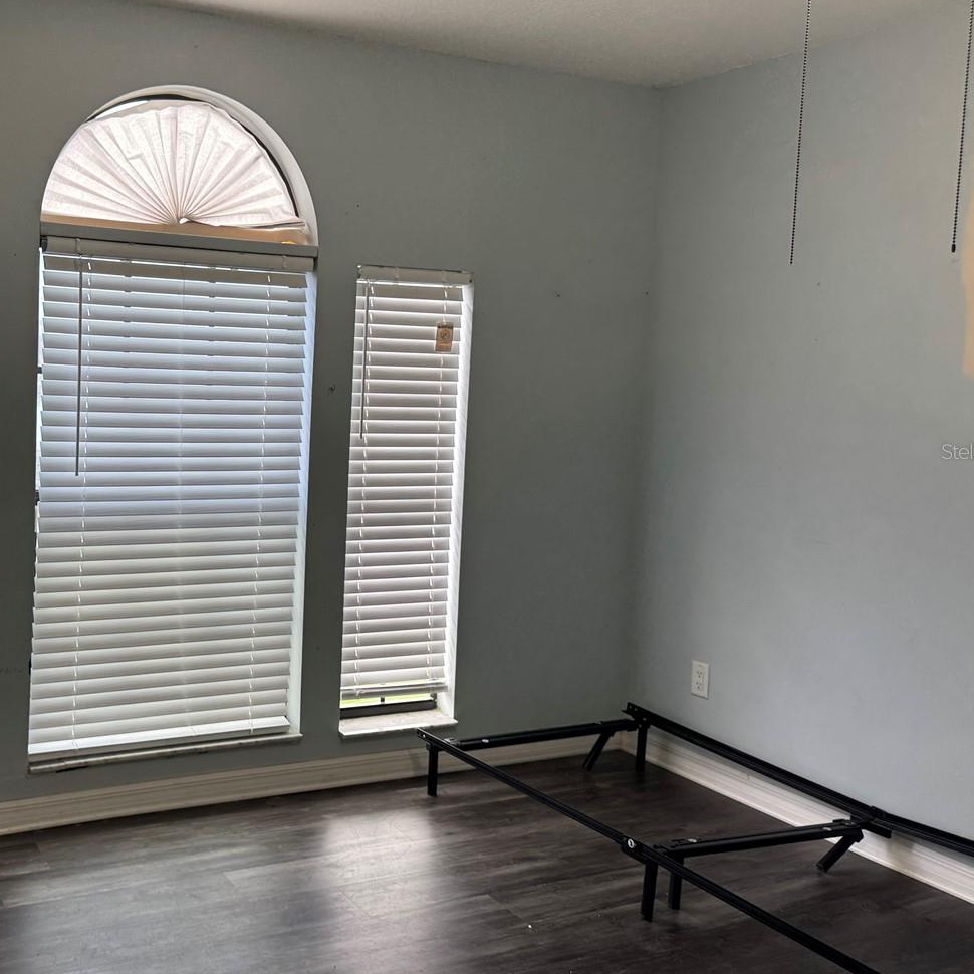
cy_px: 451
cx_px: 233
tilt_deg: -4.1
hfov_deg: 45.4
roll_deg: -1.4
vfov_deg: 47.2
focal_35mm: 35
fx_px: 1114
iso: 100
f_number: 1.78
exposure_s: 1/120
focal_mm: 6.76
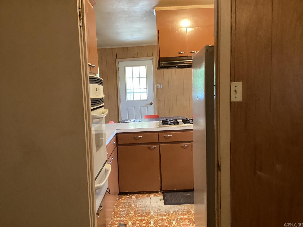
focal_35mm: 31
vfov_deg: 45.4
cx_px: 152
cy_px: 114
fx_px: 271
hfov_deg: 58.4
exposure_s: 1/30
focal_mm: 3.3
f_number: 2.4
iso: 500
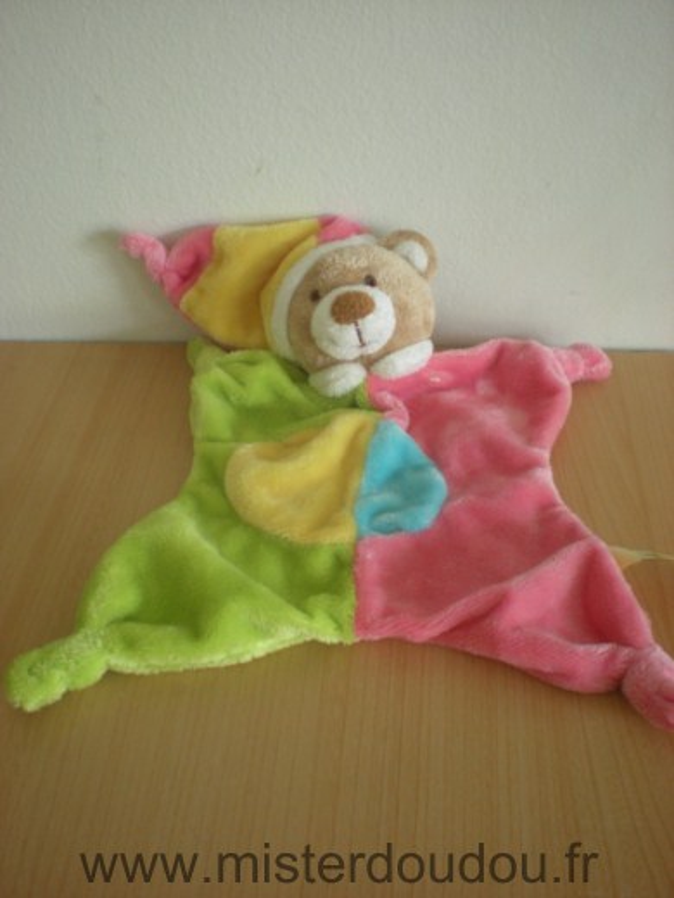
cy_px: 449
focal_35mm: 38
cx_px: 337
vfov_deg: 49.0
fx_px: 987
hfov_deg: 37.7
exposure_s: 1/17
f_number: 3.1
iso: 200
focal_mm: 6.3
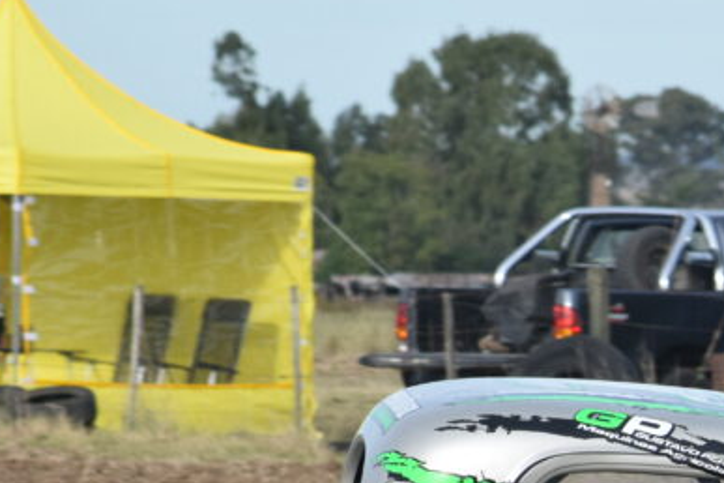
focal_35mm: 615
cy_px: 598
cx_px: 928
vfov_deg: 2.2
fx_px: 12374
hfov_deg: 3.3
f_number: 11
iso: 800
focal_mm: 155
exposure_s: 1/1000
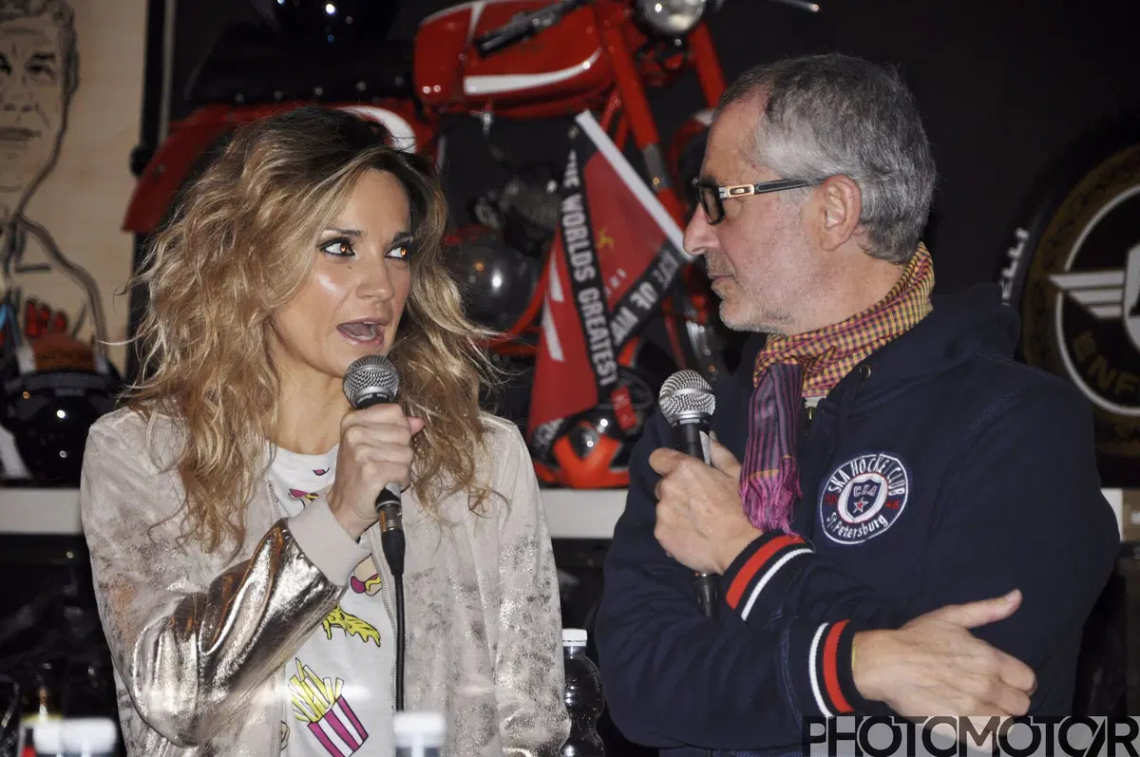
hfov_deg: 13.1
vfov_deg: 8.7
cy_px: 378
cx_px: 570
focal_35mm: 158
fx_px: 4981
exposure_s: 1/60
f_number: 5.6
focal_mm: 105
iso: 200
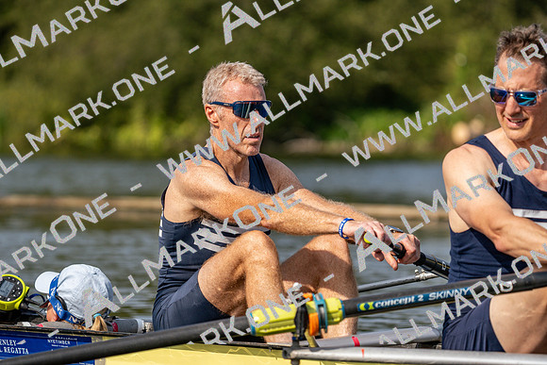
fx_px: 4529
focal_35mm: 298
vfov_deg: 4.6
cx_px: 274
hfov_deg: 6.9
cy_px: 182
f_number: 5.6
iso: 200
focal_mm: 298
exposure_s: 1/1600
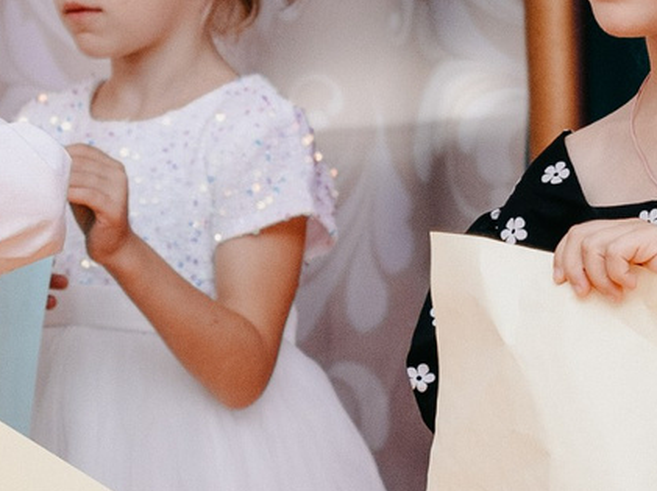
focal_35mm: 301
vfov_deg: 4.9
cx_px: 582
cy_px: 503
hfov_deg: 6.6
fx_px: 5708
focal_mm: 48
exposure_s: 1/160
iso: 500
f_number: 4
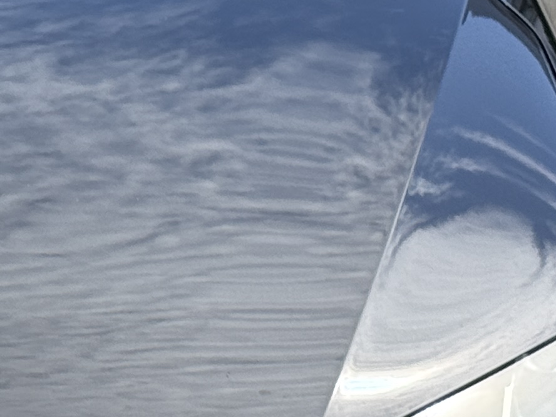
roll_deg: -1.0
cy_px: 263
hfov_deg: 8.9
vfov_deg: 6.8
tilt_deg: -10.2
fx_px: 3502
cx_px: -230
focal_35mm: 218
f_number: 1.78
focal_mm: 6.76
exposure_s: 1/1883
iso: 64
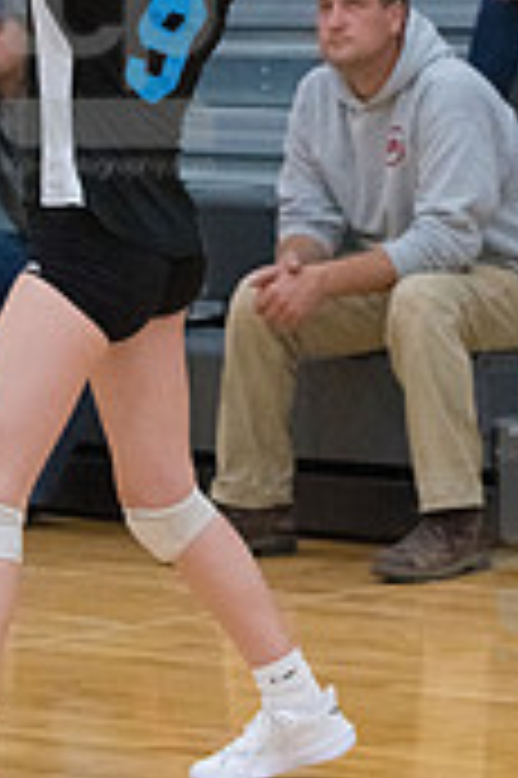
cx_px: 108
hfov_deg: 4.2
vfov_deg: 6.3
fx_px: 7028
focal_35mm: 325
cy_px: 54
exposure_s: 1/1000
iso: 6400
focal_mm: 125
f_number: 4.5
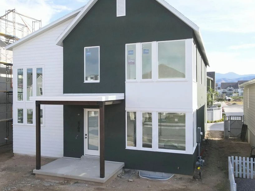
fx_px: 221
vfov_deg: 46.5
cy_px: 77
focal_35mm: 30
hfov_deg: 60.0
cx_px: 125
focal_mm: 4.5
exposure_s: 1/320
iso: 100
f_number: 2.8
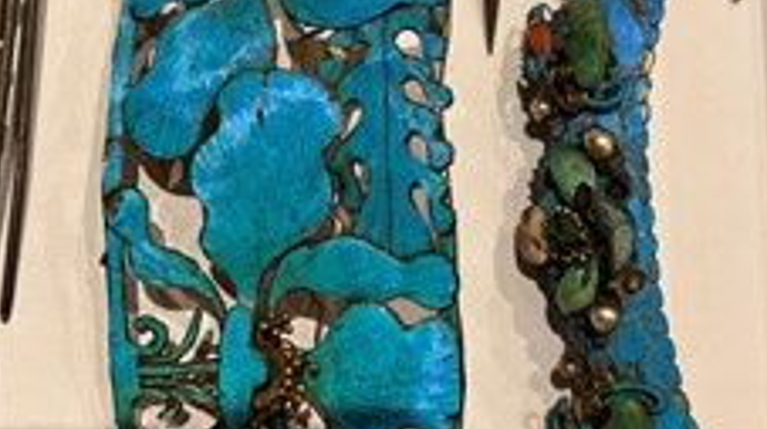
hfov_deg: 41.3
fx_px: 1016
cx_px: 338
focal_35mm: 50
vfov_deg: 23.7
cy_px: 118
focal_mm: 5.7
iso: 64
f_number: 1.5
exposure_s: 1/120
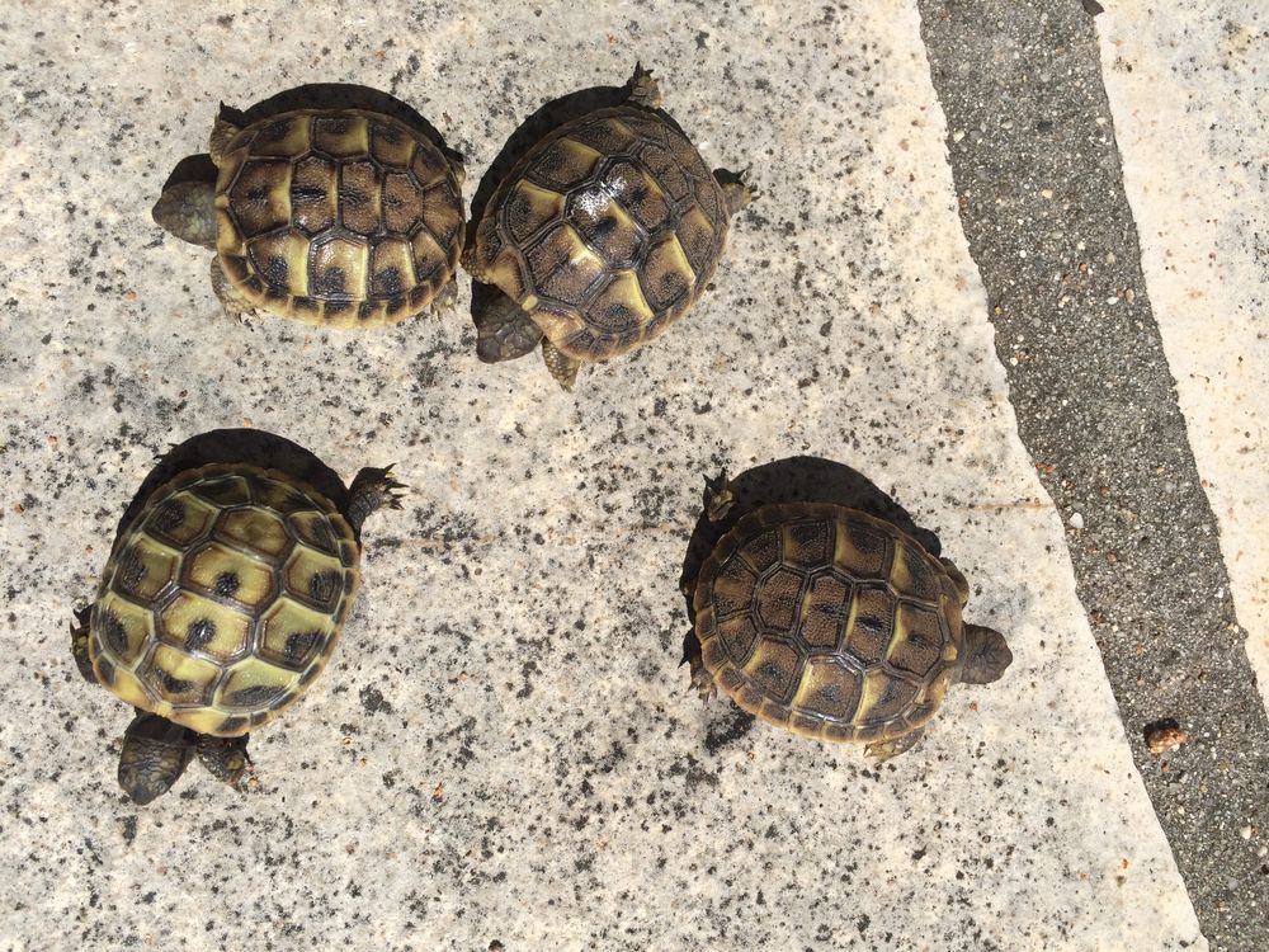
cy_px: 476
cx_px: 634
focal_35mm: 29
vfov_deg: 48.2
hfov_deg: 61.7
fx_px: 1063
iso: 32
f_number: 2.2
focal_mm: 4.15
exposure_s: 1/3731
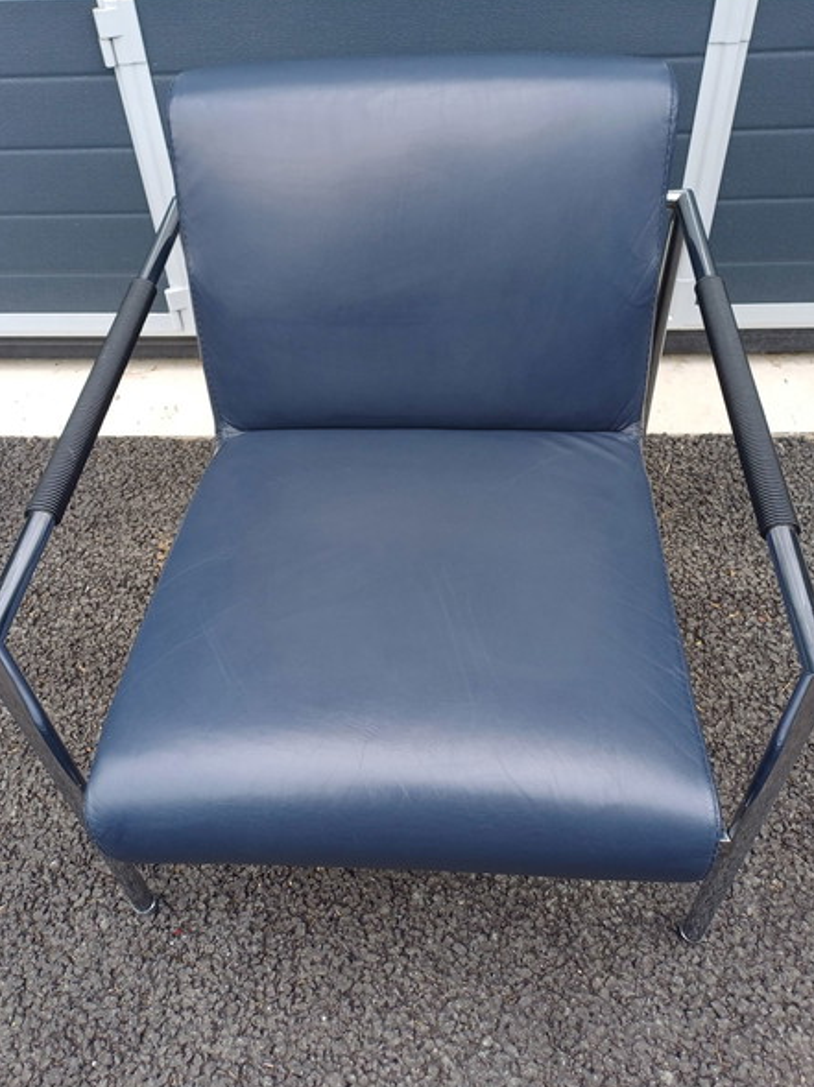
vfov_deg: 61.4
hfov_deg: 48.2
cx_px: 380
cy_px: 470
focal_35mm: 29
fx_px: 910
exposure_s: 1/100
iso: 50
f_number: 1.8
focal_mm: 4.65
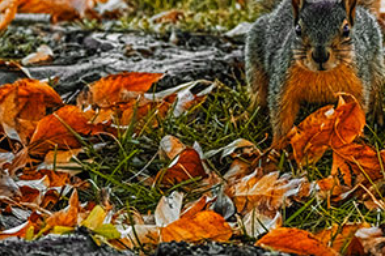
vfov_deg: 1.9
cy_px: 58
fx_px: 7635
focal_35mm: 714
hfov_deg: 2.9
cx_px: 189
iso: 6400
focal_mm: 420
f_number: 11
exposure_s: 1/2000
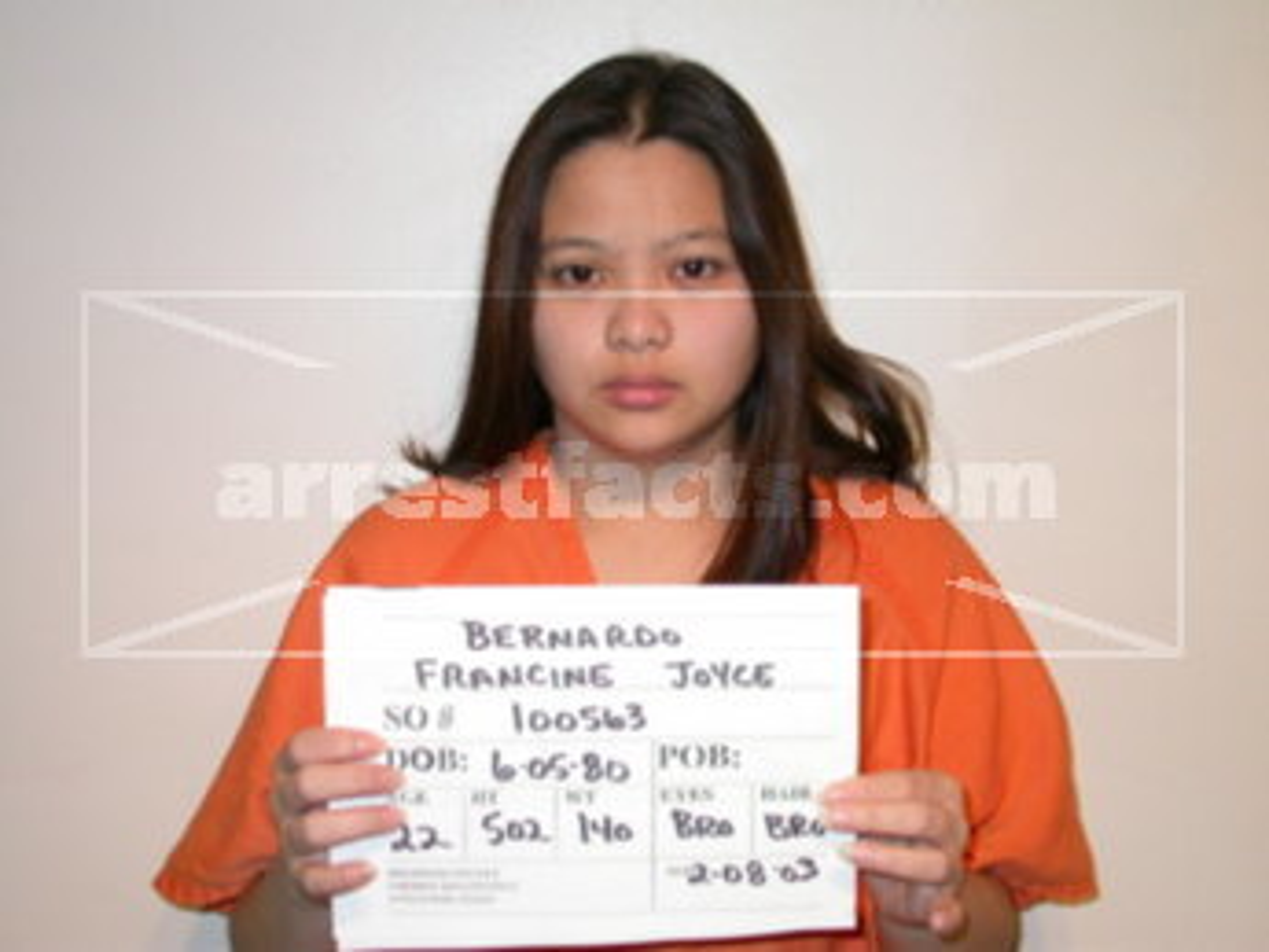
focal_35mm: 62
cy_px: 476
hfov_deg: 31.2
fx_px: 2274
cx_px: 634
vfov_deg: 23.7
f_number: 3.1
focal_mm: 12.9
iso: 100
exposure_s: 1/60.3
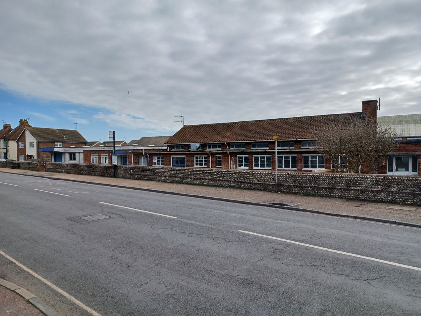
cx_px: 210
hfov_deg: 69.4
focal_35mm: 25
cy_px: 158
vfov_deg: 54.9
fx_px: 304
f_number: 1.8
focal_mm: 4.6
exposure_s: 1/540
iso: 32
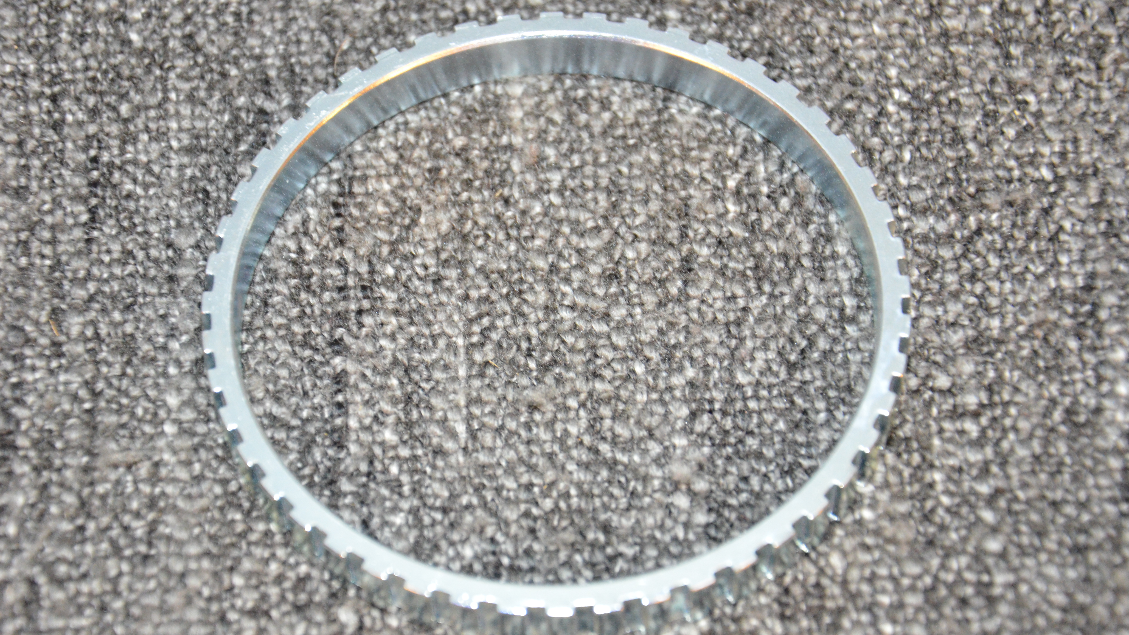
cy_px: 321
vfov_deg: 11.0
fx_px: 3293
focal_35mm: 110
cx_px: 564
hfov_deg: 19.5
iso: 2500
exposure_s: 1/80
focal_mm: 70
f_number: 6.3
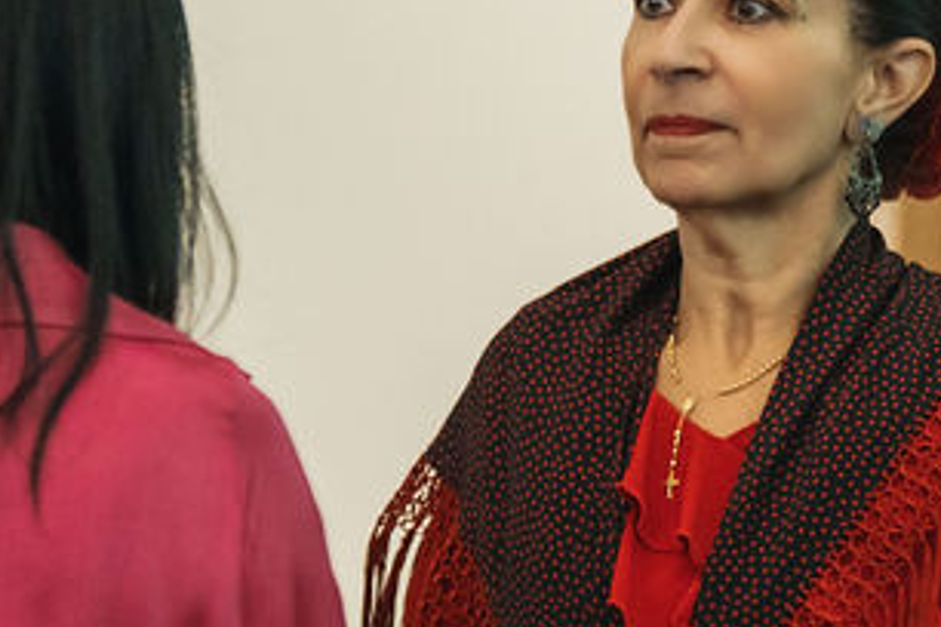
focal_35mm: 670
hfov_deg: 3.1
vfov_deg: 2.1
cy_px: 300
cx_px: 295
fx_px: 17512
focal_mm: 200
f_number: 2.8
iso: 2500
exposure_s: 1/200
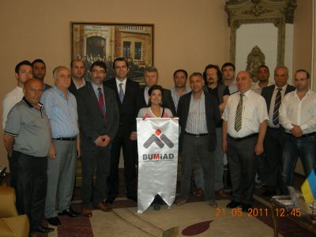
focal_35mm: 40
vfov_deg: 36.0
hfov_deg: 46.8
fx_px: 365
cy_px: 118
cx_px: 158
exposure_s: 1/30
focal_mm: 8.5
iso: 125
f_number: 2.9
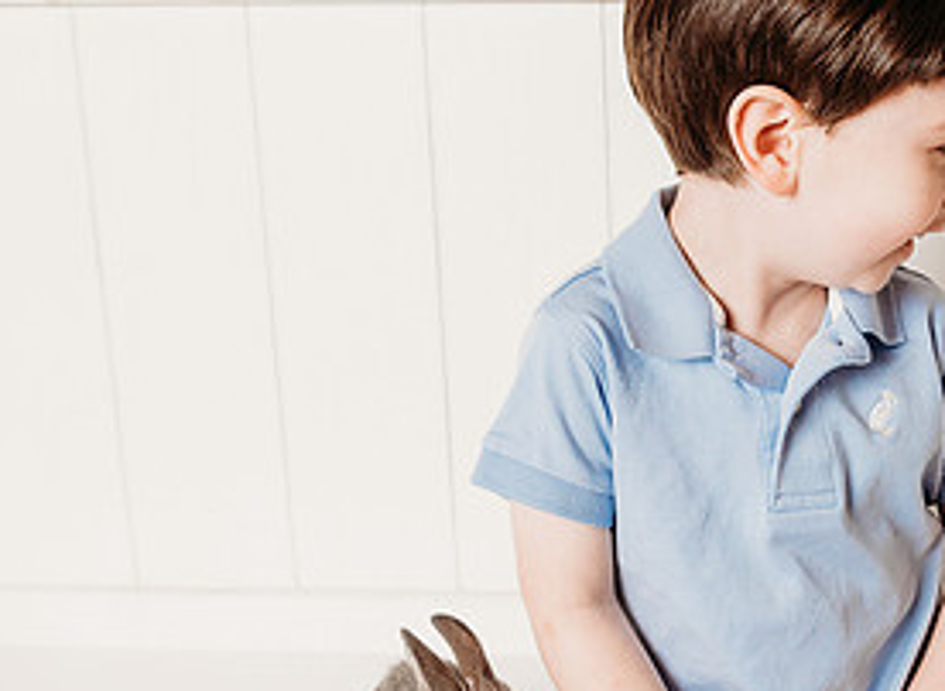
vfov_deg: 22.9
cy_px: 384
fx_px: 1705
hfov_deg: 29.8
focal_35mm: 63
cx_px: 830
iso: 100
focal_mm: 24
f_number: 4
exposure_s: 1/200
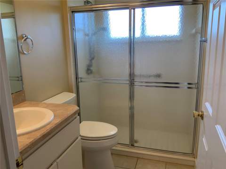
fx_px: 189
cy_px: 84
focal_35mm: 29
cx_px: 113
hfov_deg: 61.7
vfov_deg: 48.2
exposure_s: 1/120
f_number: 1.8
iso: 64
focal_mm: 3
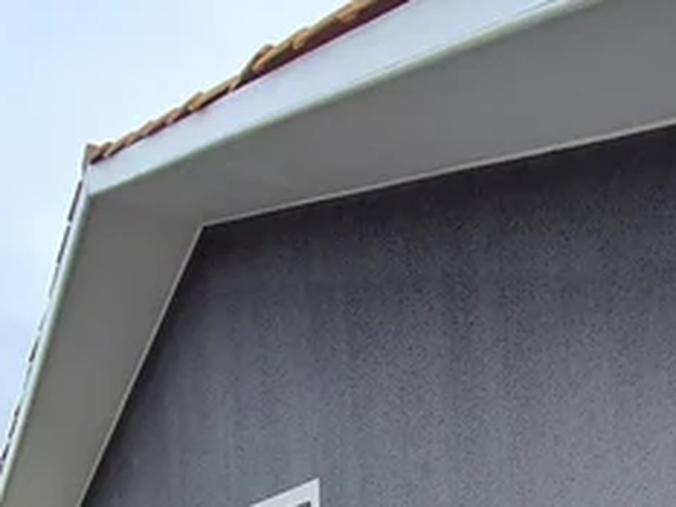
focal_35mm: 46
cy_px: 711
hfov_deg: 37.6
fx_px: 899
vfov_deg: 25.6
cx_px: 647
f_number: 2.2
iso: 50
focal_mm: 1.74
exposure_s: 1/674
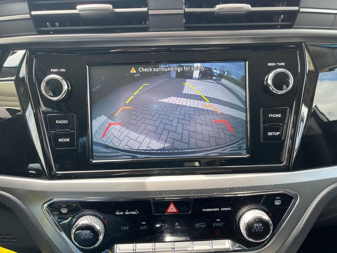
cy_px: 126
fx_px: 253
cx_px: 168
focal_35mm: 26
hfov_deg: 67.3
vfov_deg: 53.1
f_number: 1.6
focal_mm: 5.1
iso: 50
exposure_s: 1/122
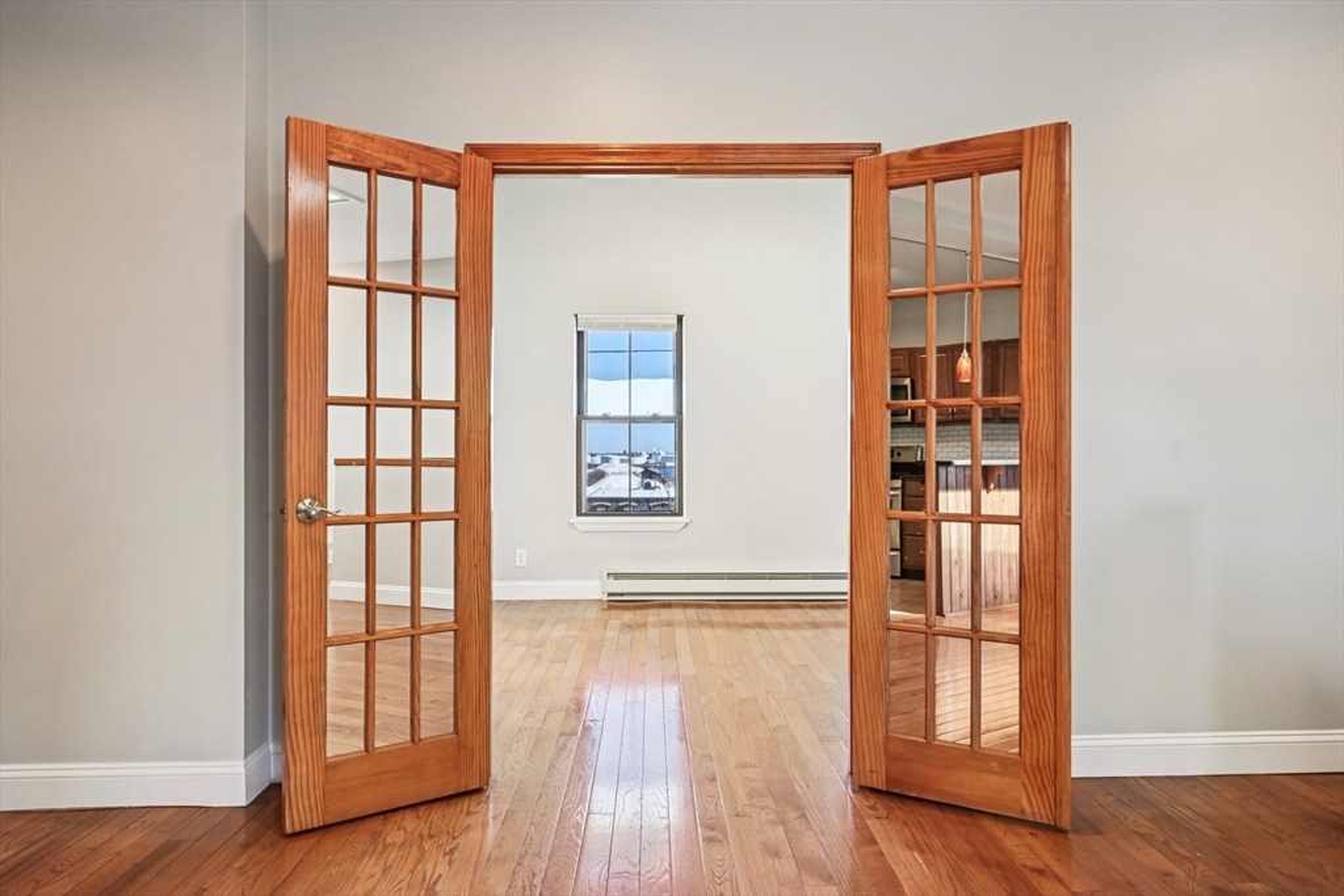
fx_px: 784
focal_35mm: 21
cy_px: 448
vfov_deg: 59.5
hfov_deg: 81.2
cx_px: 672
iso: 400
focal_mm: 21
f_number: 8
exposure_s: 1/30
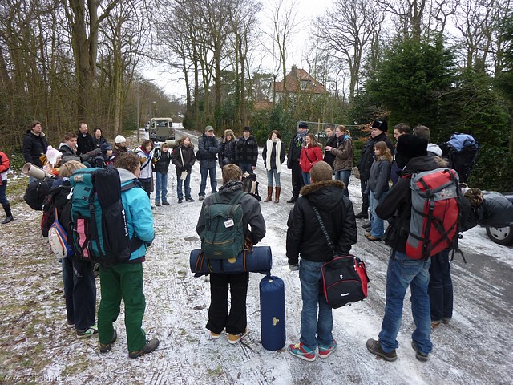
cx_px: 256
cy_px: 192
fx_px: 370
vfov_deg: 54.9
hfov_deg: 69.4
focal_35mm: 25
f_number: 3.3
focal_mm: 4.5
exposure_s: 1/30
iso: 100
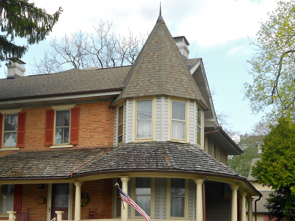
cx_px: 96
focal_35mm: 60
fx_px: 511
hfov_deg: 31.9
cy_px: 166
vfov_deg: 24.1
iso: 80
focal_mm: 6.7
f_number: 3.9
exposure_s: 1/320
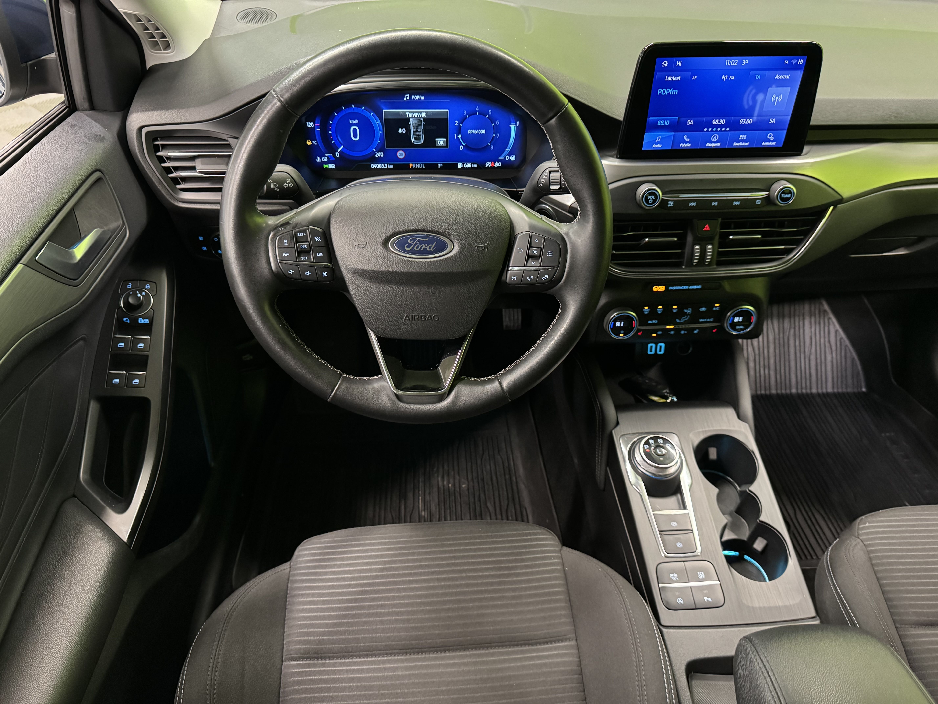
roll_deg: -0.8
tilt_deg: -40.4
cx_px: 469
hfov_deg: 71.6
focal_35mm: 24
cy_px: 352
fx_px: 650
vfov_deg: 56.8
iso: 1000
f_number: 1.78
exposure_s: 1/33
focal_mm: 6.76
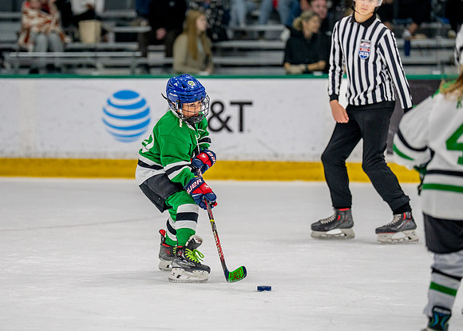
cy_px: 160
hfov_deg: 9.7
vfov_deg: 6.9
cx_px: 157
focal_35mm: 207
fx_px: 2726
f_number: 2.8
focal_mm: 158
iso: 1000
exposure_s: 1/1250
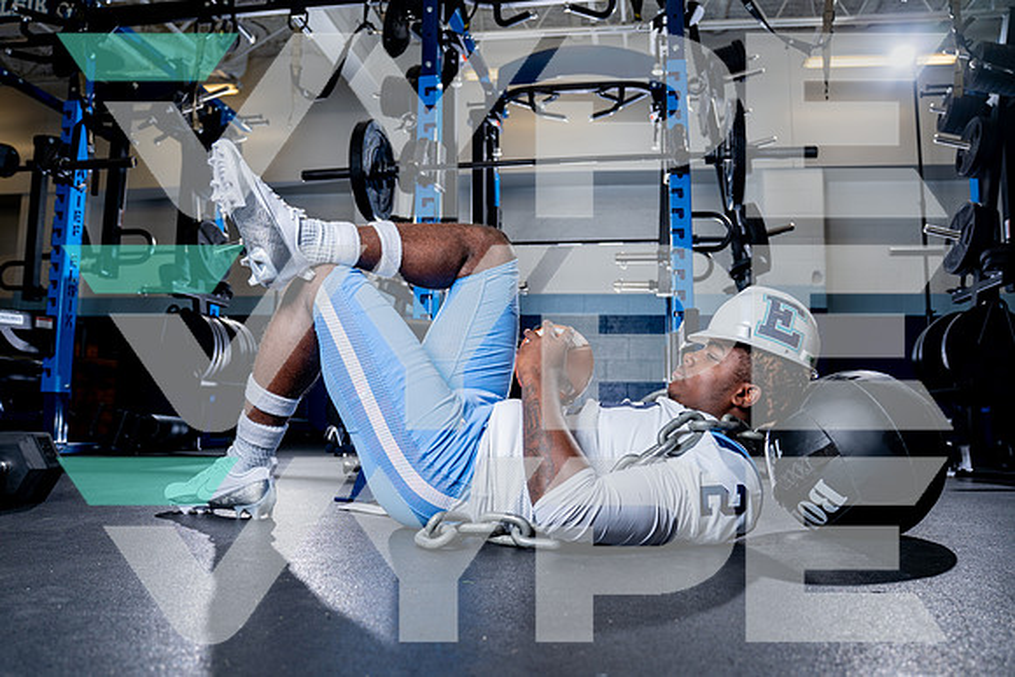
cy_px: 338
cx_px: 508
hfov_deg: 66.2
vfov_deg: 47.0
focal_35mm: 28
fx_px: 778
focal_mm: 27
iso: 100
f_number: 4
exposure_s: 1/250
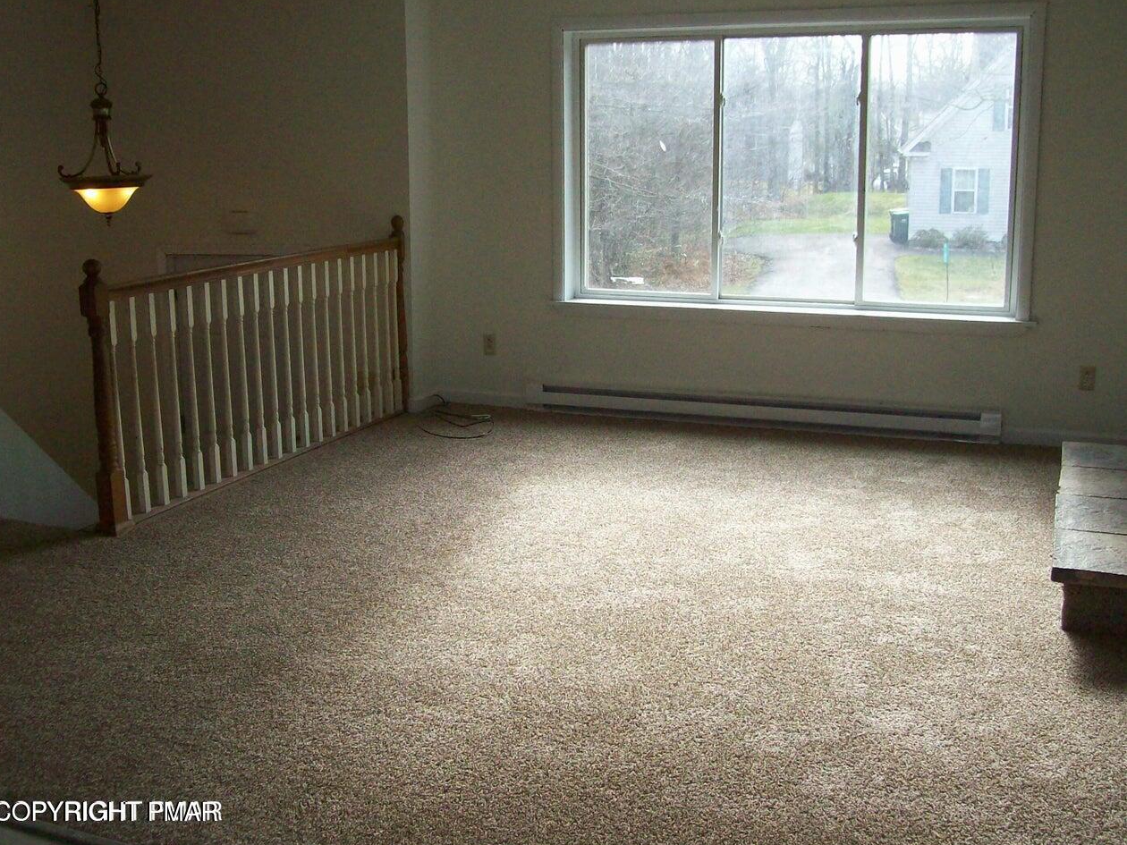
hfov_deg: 47.8
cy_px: 395
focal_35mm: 39
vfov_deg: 36.8
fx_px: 1270
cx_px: 517
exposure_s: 1/243
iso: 200
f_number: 2.7
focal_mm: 6
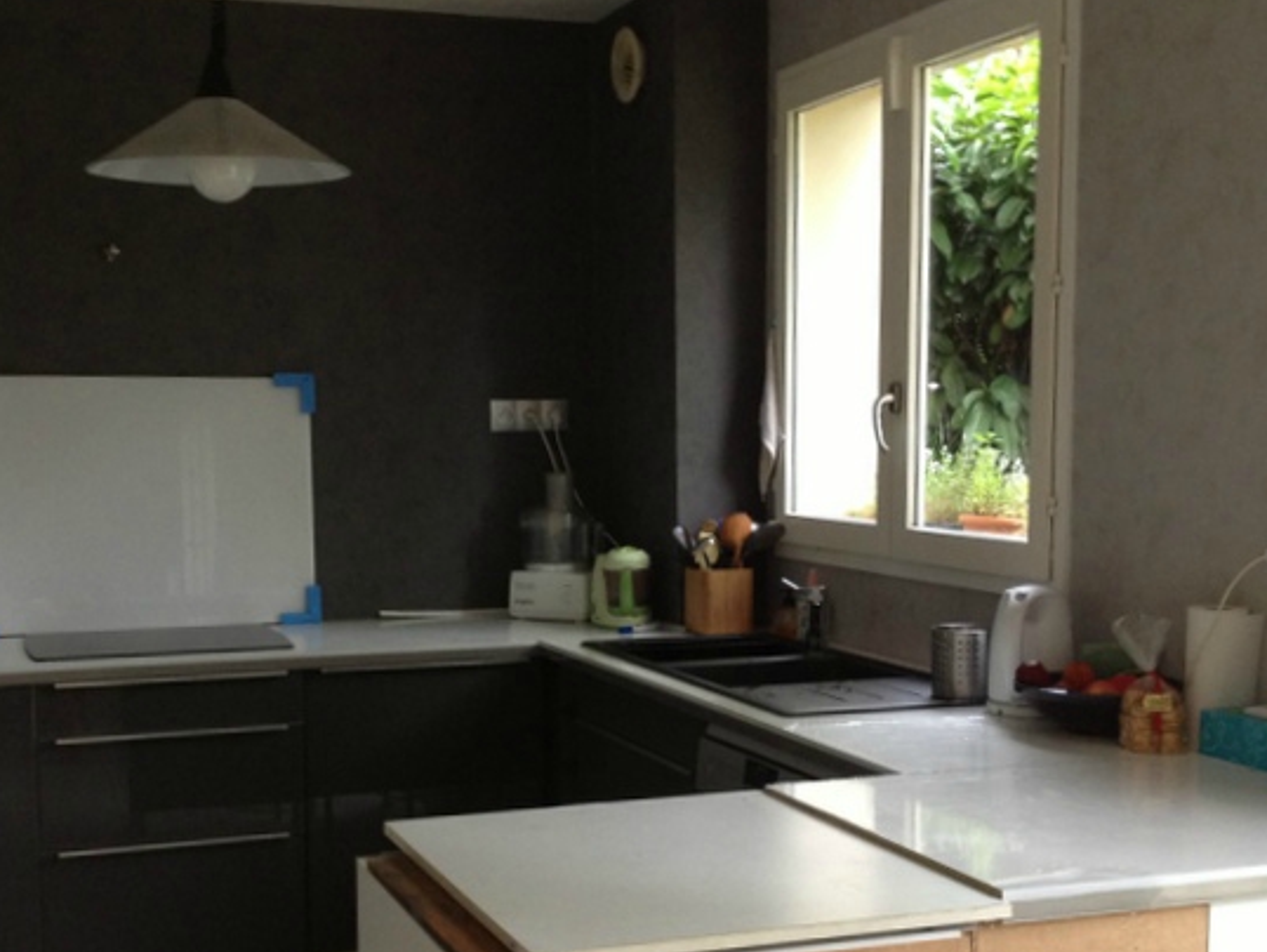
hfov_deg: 36.8
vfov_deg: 27.9
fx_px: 1904
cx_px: 591
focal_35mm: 52
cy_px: 601
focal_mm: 4.28
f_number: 2.4
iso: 125
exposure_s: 1/20
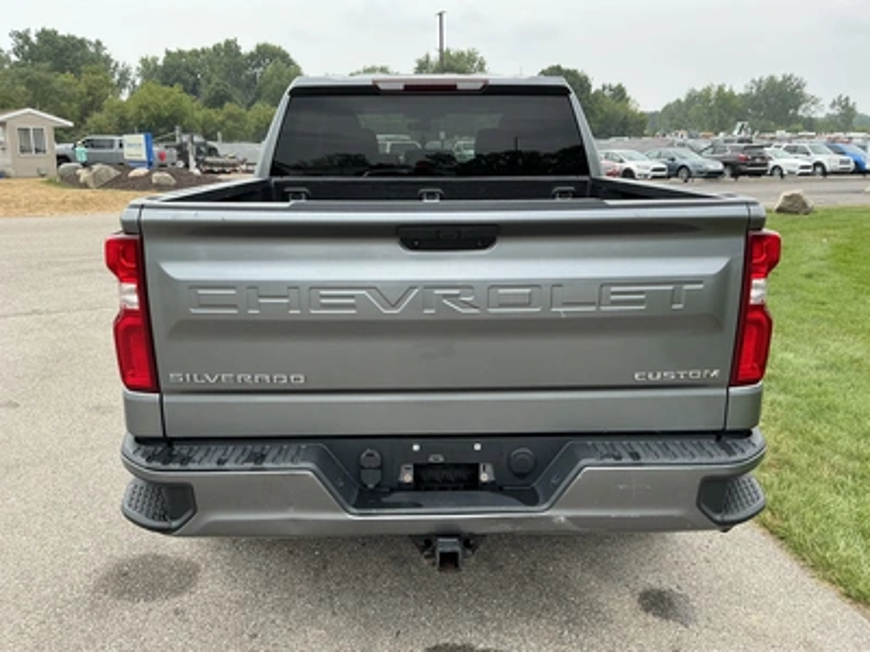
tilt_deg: -13.9
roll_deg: +0.8
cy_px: 326
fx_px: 704
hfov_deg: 63.4
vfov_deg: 49.7
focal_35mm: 28
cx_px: 435
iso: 25
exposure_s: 1/657
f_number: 1.8
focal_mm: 3
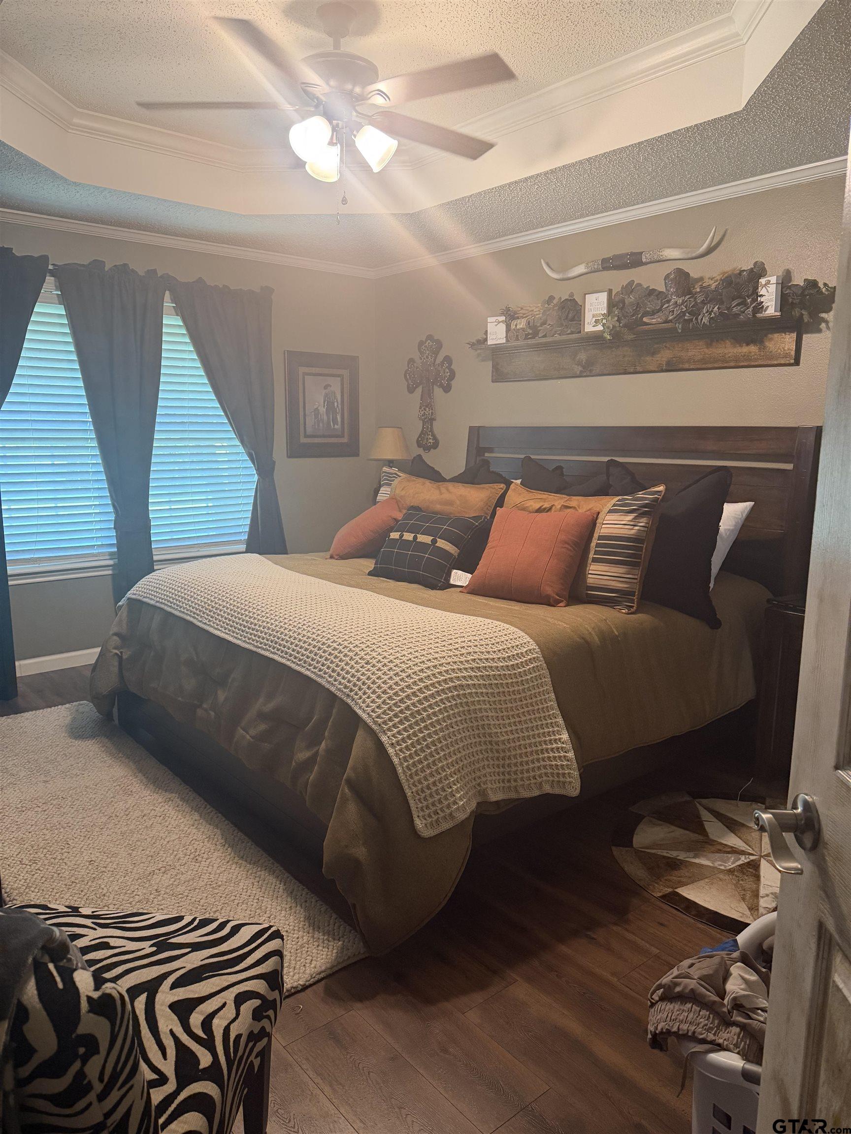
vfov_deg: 71.6
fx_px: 787
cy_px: 567
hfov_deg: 56.8
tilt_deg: -10.0
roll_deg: -0.4
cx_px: 426
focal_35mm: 24
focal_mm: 6.76
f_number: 1.78
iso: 320
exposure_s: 1/60
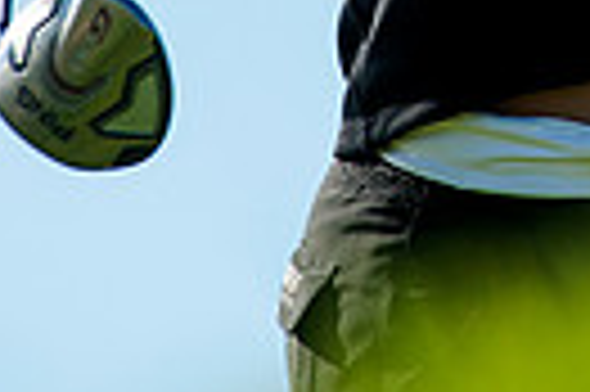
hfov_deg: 1.6
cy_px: -406
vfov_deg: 1.0
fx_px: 21770
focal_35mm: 1330
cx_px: 653
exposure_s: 1/4000
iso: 500
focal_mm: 300
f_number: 7.1
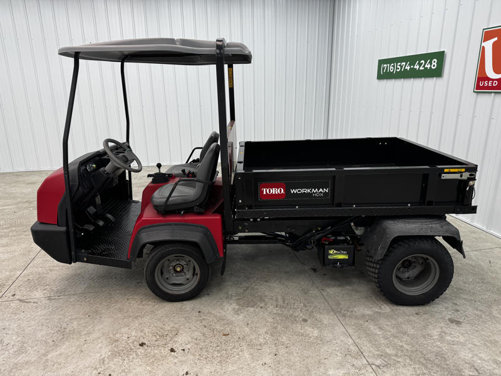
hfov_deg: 71.6
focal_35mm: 24
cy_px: 188
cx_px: 250
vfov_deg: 56.8
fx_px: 347
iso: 100
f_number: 1.78
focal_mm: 6.76
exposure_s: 1/120
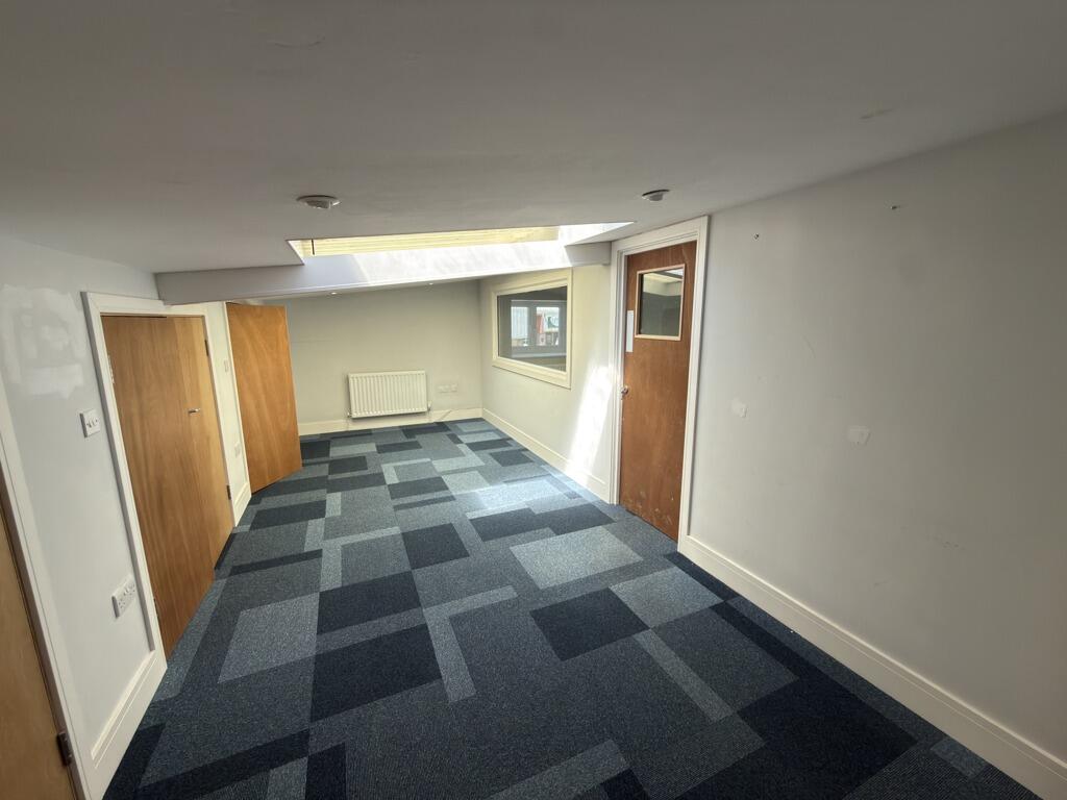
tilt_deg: -6.2
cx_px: 534
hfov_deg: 102.1
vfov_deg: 85.7
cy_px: 400
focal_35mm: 14
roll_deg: -0.5
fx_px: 432
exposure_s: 1/171
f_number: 2.2
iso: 16
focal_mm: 2.22
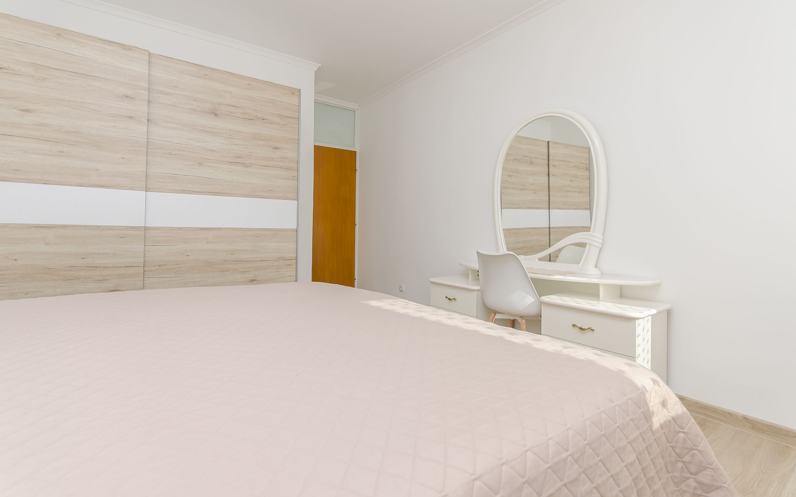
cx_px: 390
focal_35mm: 16
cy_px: 229
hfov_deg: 97.8
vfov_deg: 71.2
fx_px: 347
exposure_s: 1/160
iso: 100
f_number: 7.1
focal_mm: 10
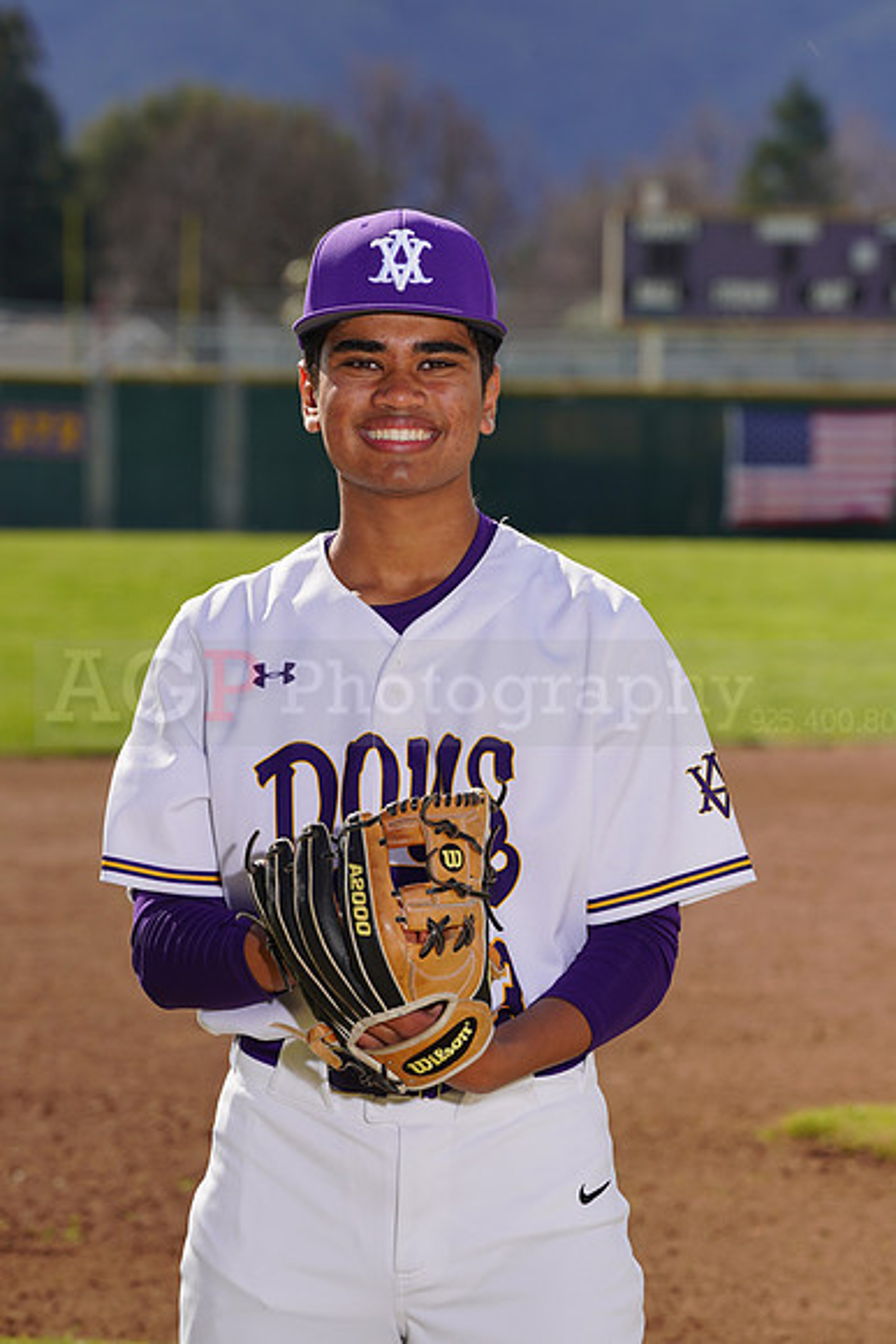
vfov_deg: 9.2
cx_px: 448
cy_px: 672
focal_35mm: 224
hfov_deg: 6.1
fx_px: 8357
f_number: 10
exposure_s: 1/250
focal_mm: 224
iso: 100
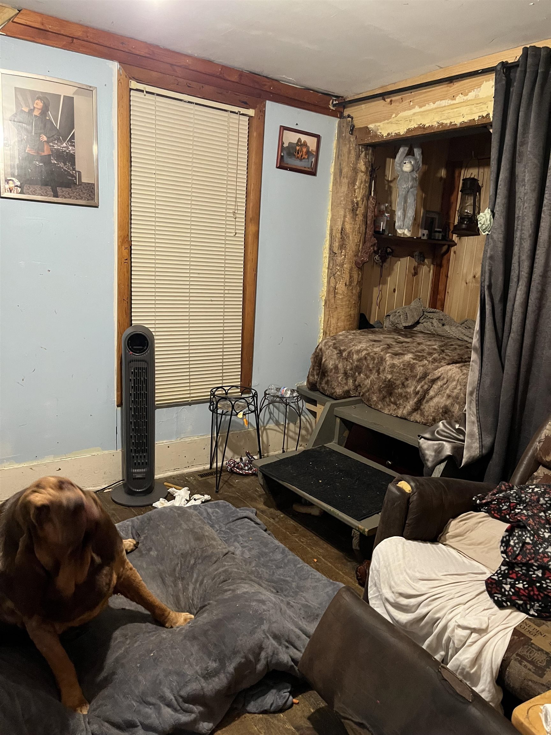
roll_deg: -3.1
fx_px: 552
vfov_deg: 67.3
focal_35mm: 26
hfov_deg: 53.1
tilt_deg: -12.1
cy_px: 368
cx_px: 276
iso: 640
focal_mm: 5.1
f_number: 1.6
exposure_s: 1/40
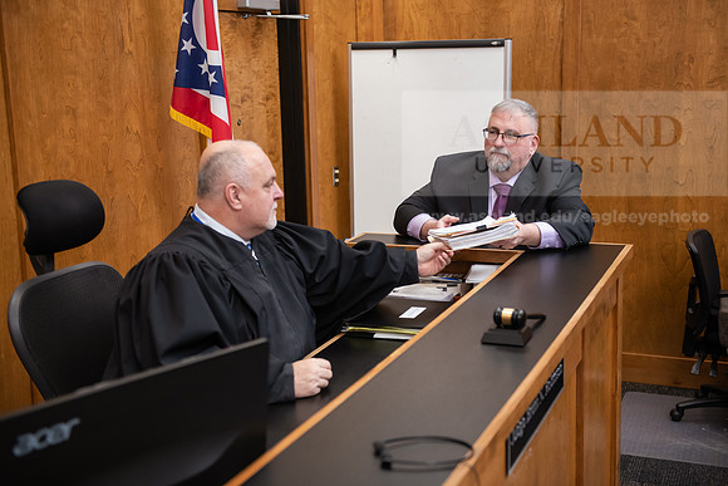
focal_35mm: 48
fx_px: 971
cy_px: 243
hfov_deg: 41.1
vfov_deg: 28.1
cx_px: 364
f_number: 3.2
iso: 1250
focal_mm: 48
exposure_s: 1/200
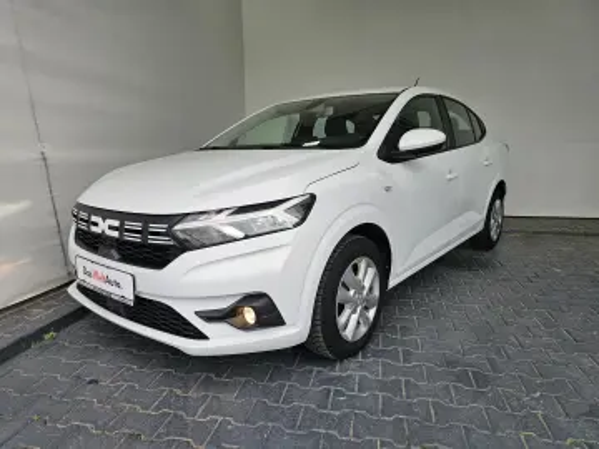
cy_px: 224
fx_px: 398
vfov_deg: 58.9
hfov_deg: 73.9
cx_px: 300
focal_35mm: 23
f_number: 1.7
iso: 10
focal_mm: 6.3
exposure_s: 1/351
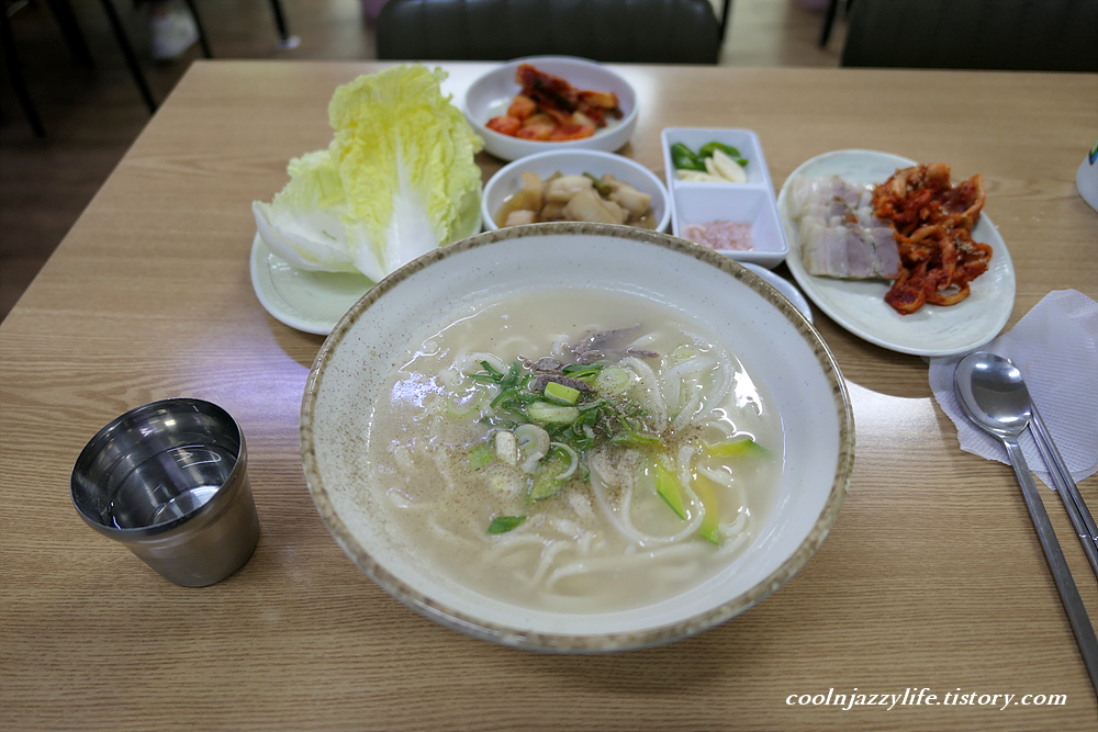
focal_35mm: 24
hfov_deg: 73.7
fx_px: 732
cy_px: 366
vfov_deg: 53.1
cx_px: 549
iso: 125
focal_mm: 8.8
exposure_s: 1/125
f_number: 1.6
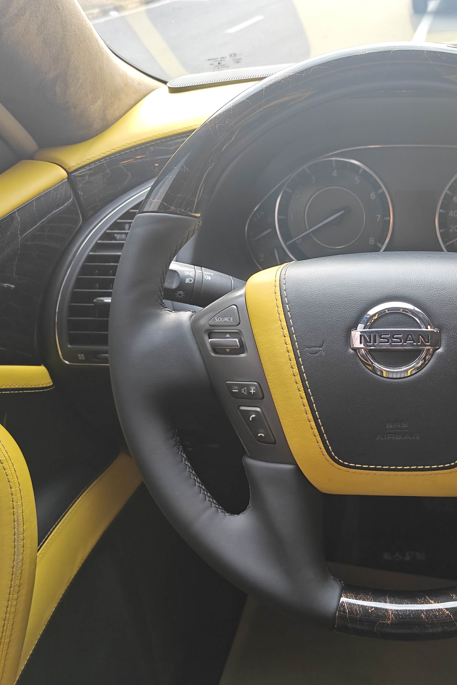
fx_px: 647
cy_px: 336
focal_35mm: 34
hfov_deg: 37.1
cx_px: 383
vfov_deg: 55.8
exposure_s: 1/100
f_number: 1.8
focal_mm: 5.59
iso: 80
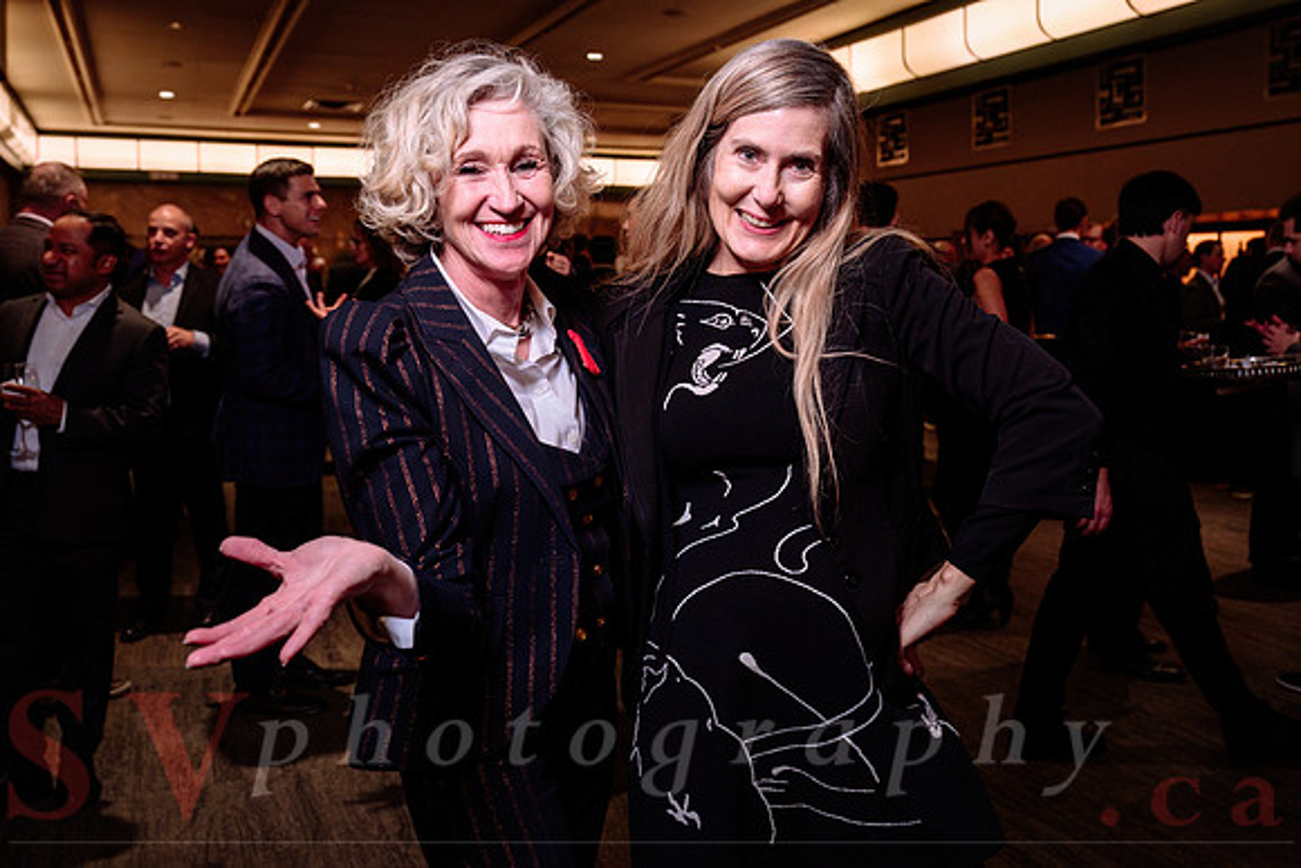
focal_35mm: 34
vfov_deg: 38.5
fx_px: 1239
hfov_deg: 55.4
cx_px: 650
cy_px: 364
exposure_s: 1/80
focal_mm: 29.5
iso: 1600
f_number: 4
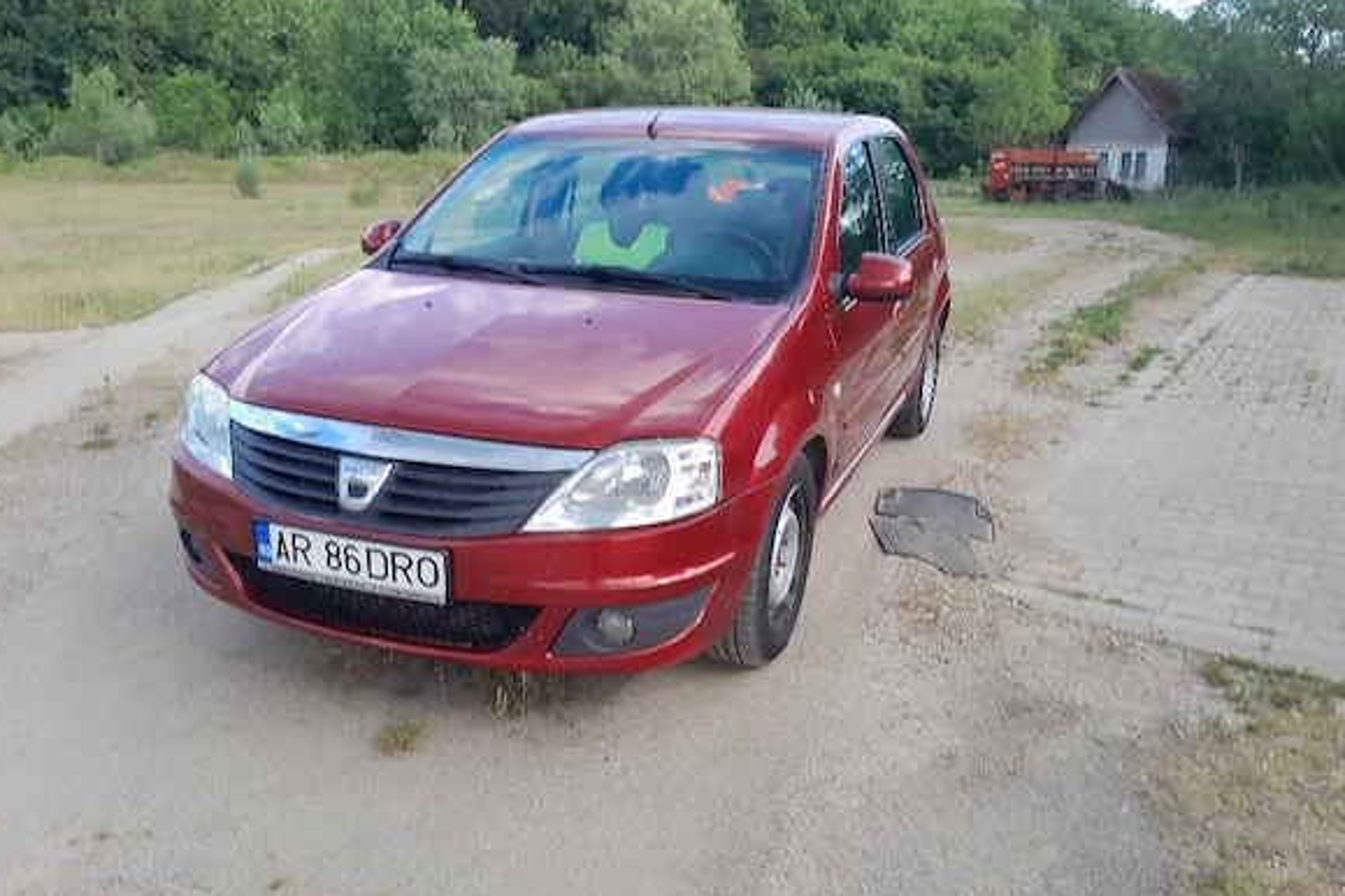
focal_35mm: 28
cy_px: 462
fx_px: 1046
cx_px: 667
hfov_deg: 65.5
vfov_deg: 46.4
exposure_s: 1/120
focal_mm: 3.98
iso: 40
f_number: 1.8
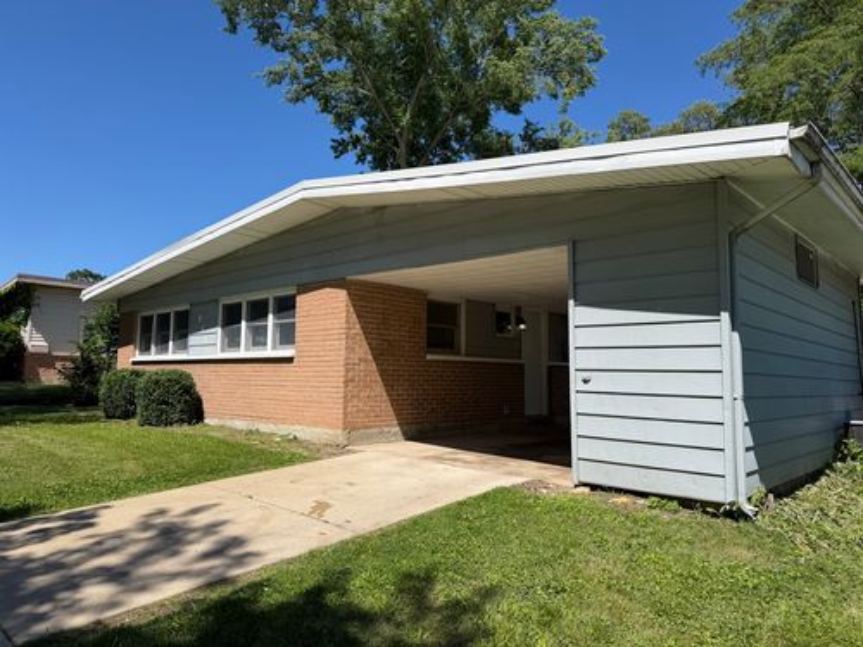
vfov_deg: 56.8
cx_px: 432
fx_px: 598
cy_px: 324
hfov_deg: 71.6
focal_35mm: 24
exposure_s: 1/4975
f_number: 1.78
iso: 80
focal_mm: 6.76
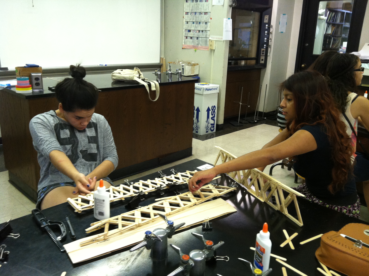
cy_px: 138
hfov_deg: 52.7
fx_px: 373
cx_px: 184
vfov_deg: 40.6
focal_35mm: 35
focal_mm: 3.85
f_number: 2.8
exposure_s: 1/15
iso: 160
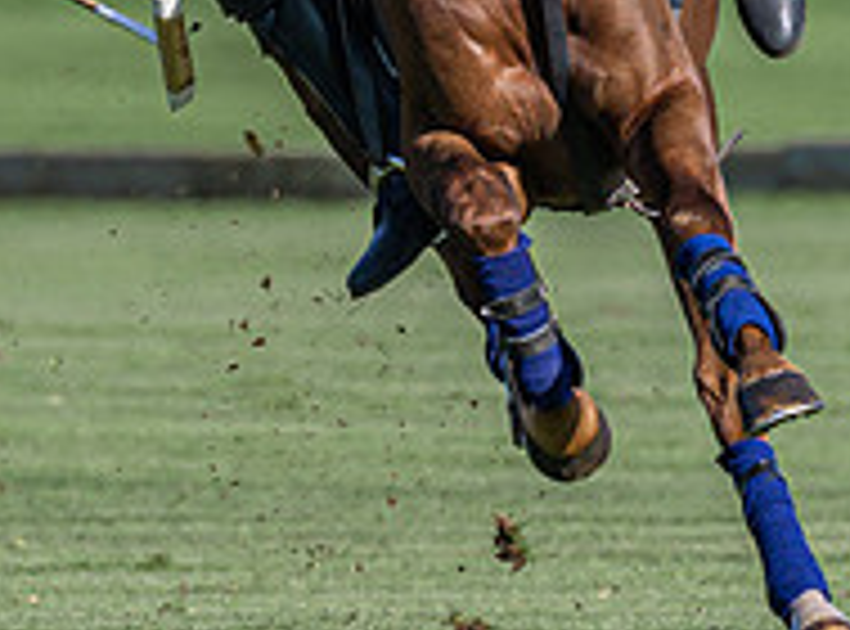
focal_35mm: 2359
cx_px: 14
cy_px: 45
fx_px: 57669
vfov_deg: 0.6
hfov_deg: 0.8
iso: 250
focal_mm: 400
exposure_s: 1/1250
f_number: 5.6
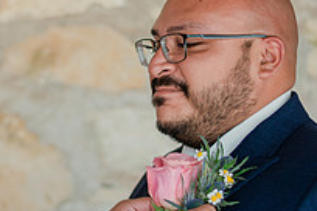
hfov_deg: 14.4
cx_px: 82
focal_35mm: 142
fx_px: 1250
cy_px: 144
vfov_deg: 9.7
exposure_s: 1/500
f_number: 1.8
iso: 200
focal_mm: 50
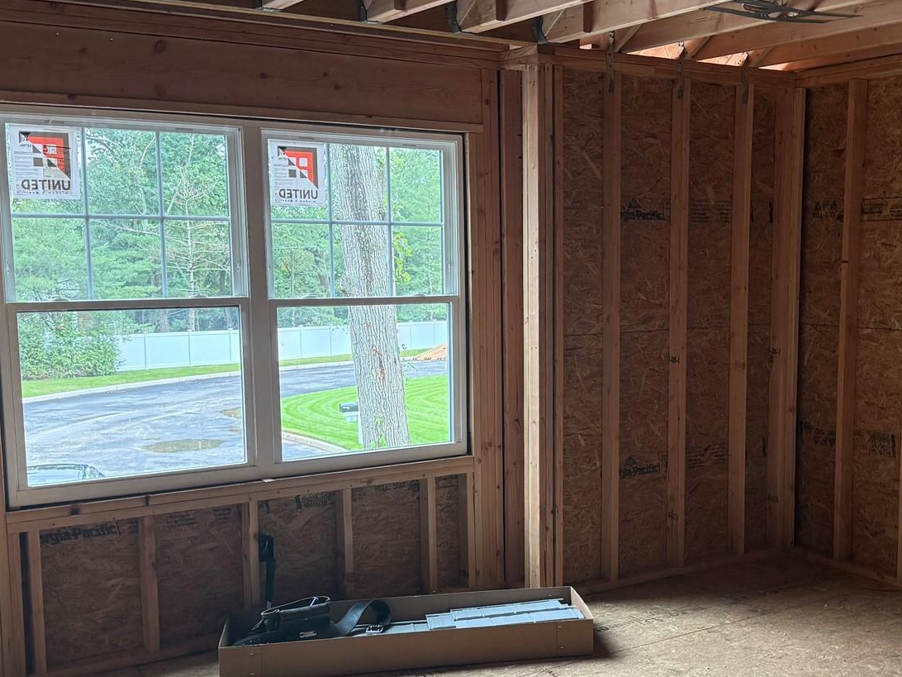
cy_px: 412
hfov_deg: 41.5
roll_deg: -0.2
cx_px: 605
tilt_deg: -7.9
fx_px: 1173
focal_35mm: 45
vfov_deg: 32.1
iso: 200
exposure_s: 1/121
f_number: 1.78
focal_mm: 6.76
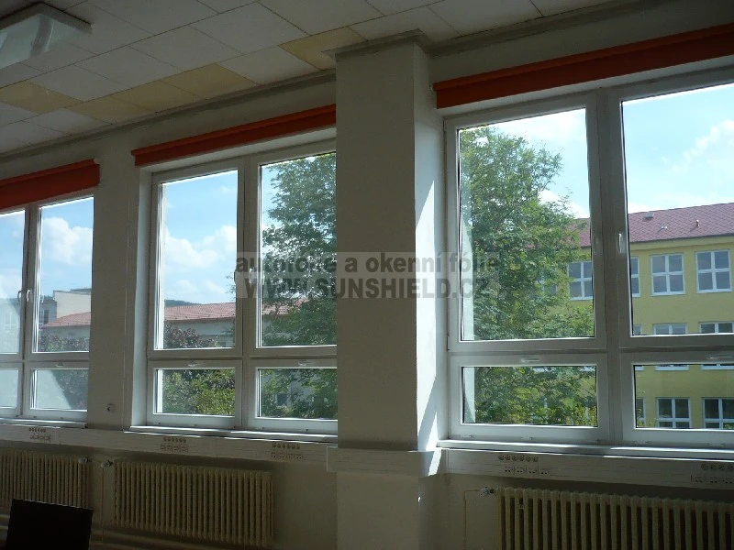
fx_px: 742
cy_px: 275
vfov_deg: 40.7
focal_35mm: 35
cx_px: 367
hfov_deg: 52.6
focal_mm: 5.8
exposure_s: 1/200
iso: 100
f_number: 2.8
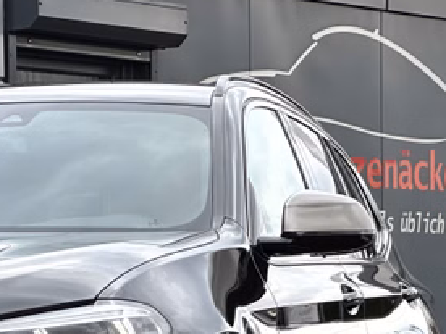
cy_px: 389
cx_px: -95
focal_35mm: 223
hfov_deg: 8.8
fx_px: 2873
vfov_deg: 6.6
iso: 32
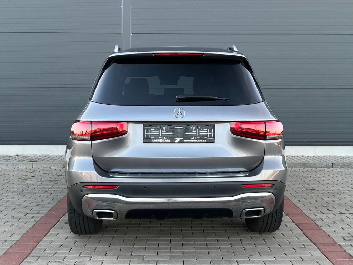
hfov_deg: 67.3
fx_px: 265
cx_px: 176
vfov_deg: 53.1
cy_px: 132
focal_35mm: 26
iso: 64
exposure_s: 1/121
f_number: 1.5
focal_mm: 5.7
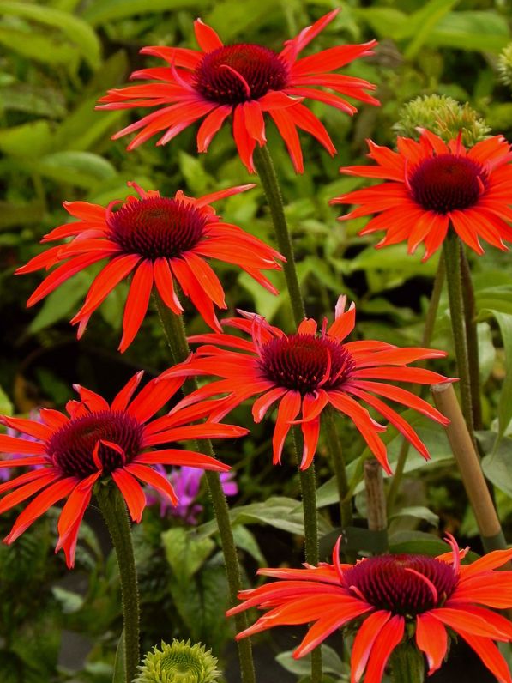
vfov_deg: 10.7
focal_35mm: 185
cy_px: 342
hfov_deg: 8.0
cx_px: 256
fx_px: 3648
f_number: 6.3
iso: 160
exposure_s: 1/200
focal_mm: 32.7
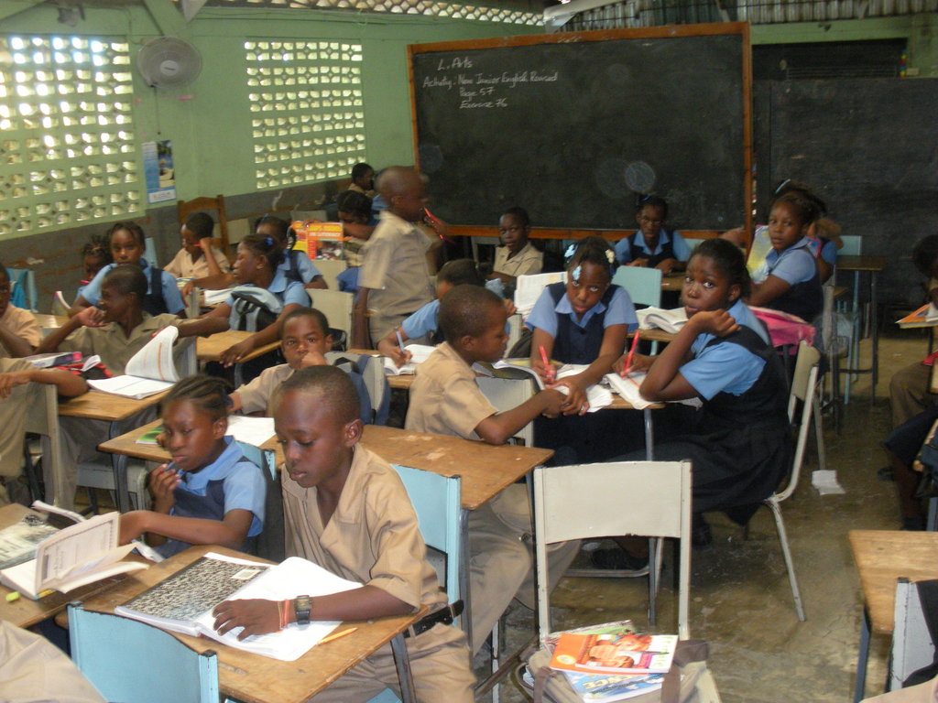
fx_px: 976
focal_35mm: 36
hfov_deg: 51.4
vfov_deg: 39.7
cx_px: 469
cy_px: 352
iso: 312
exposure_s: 1/30
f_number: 3.5
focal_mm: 6.3
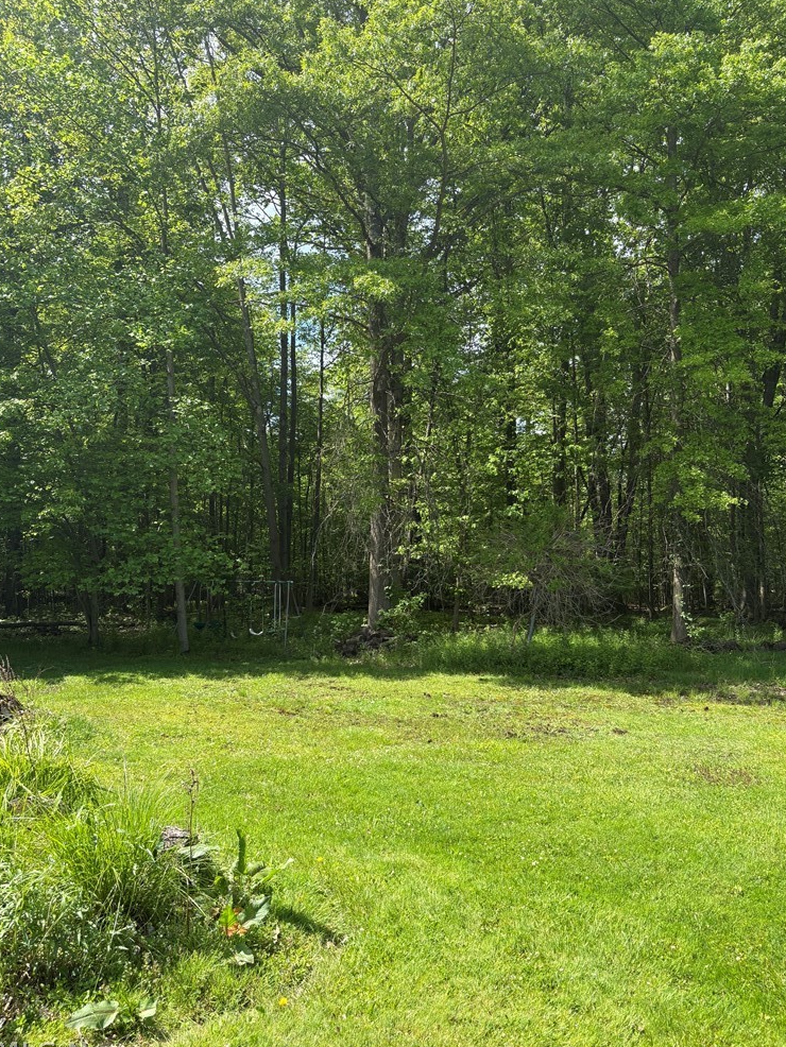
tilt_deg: +4.3
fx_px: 817
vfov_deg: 65.3
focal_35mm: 27
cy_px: 534
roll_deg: -0.1
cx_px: 394
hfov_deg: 51.4
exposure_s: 1/907
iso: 50
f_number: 1.6
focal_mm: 5.96
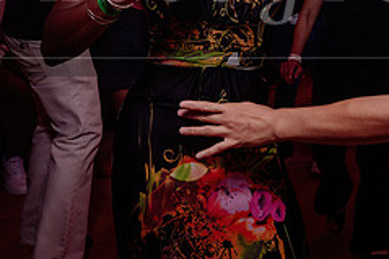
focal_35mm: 65
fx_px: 702
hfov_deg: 30.9
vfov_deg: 19.9
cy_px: -30
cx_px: 220
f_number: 3.5
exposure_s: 1/60
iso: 800
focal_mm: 24
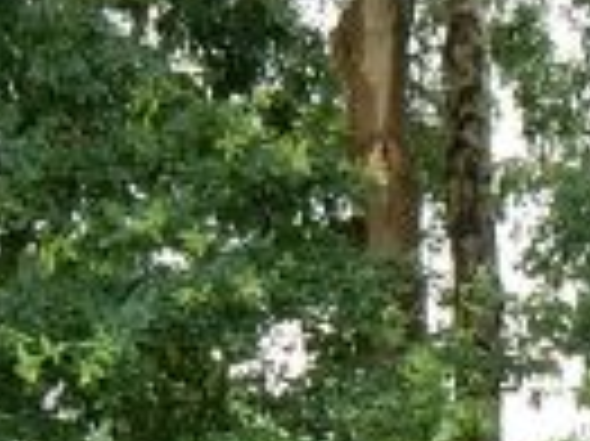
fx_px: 5313
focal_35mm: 312
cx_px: 545
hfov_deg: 6.3
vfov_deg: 4.7
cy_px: 922
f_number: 4.5
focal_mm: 9
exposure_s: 1/100
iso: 125
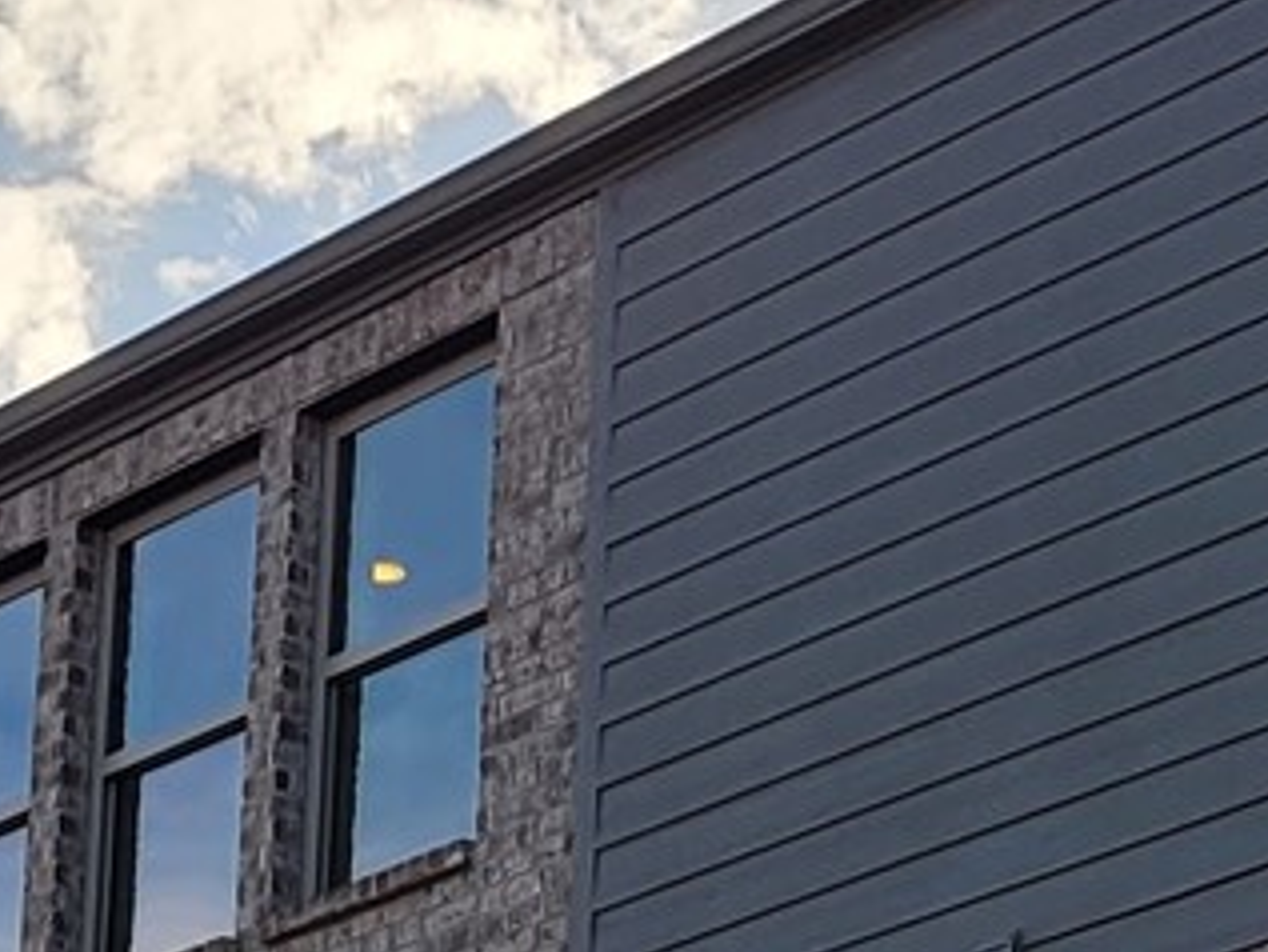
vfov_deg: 8.5
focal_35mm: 168
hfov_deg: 11.7
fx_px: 6156
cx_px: 832
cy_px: 1724
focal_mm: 5
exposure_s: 1/2371
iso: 40
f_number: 1.8
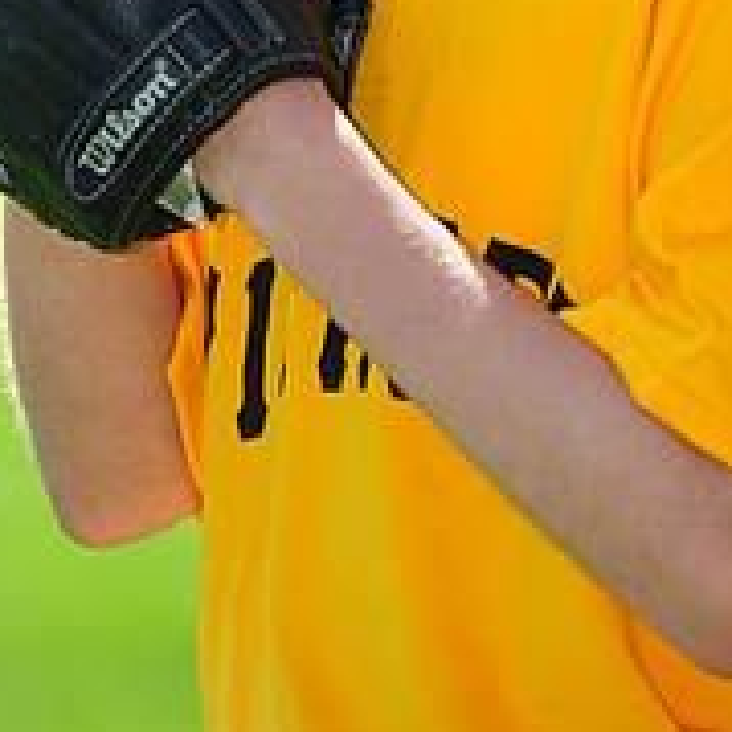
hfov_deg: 3.2
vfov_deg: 3.2
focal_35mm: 551
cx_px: 372
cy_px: -413
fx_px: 13182
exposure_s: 1/640
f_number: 4.5
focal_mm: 200
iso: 200
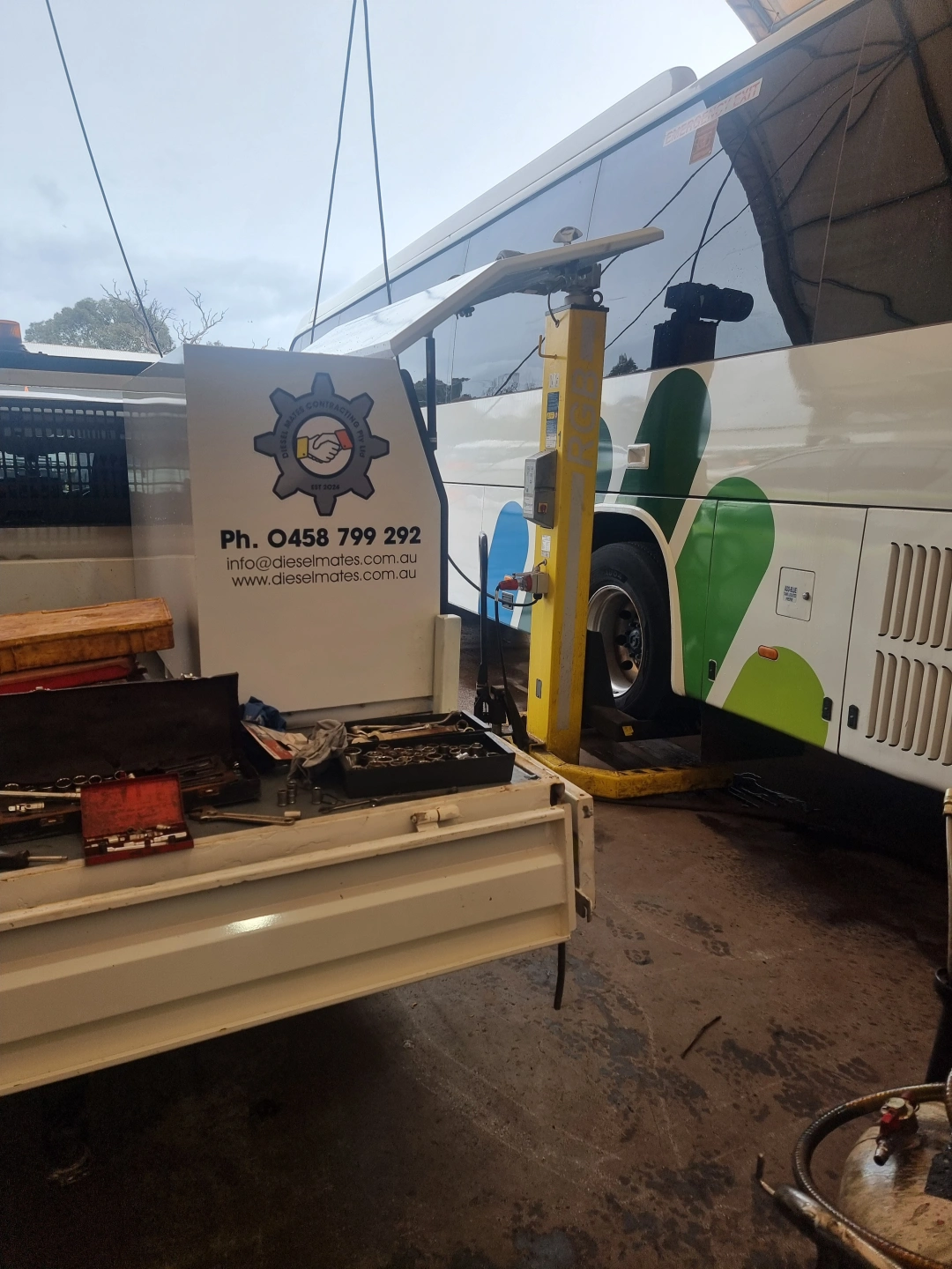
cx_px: 476
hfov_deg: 56.8
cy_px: 634
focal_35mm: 24
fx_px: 880
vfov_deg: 71.6
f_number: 1.8
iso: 50
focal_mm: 6.7
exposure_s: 1/224
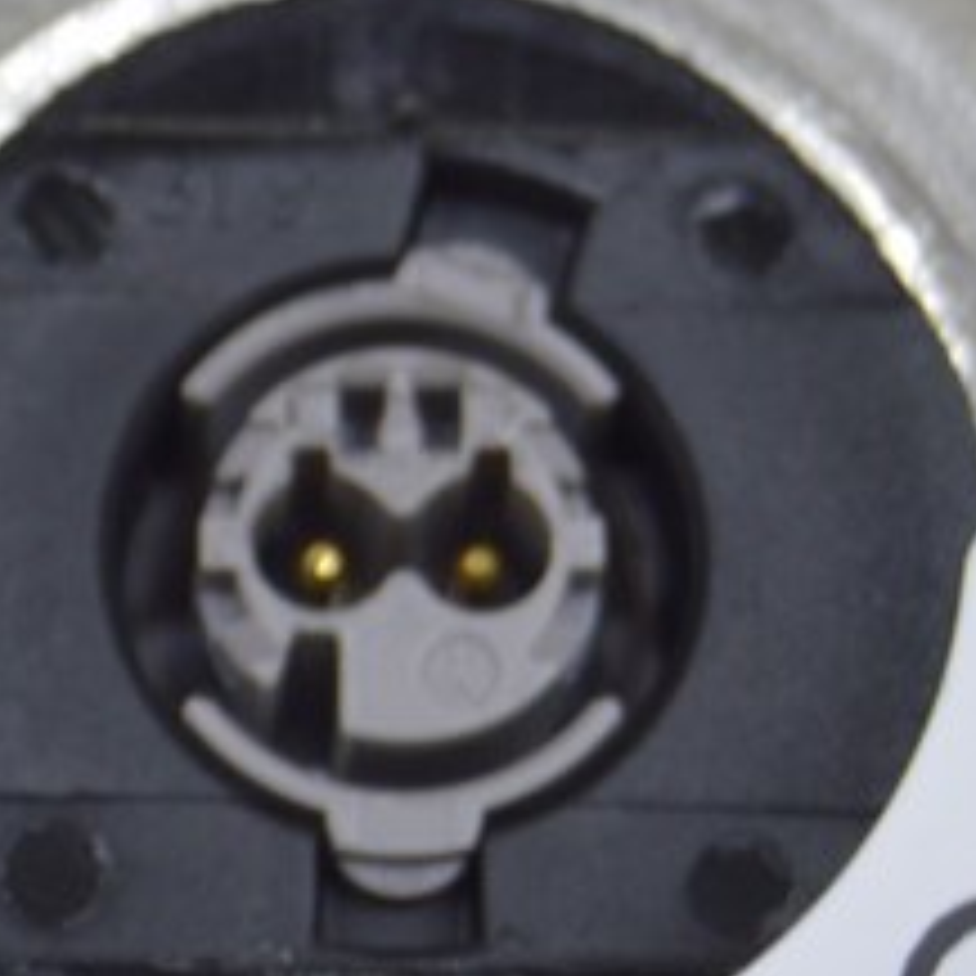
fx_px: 10527
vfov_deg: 5.3
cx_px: 459
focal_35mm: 330
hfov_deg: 5.3
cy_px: 439
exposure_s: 1/20
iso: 400
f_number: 5.6
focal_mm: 55
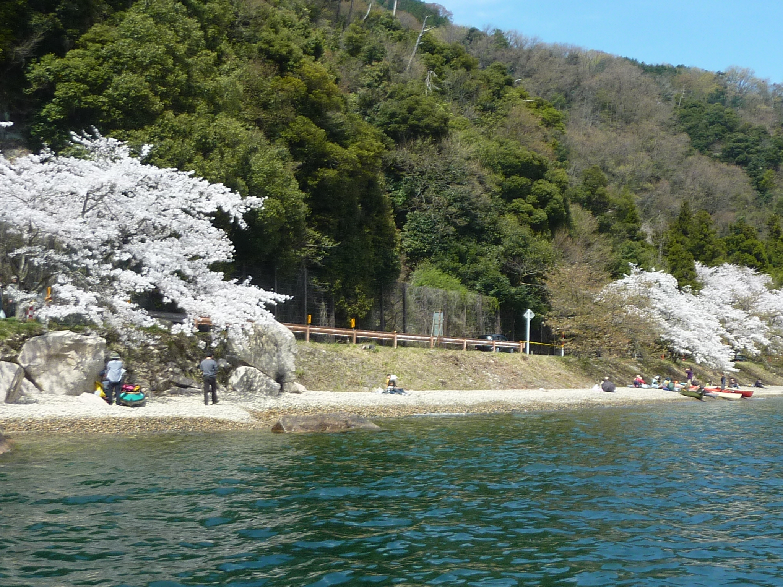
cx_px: 392
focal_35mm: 48
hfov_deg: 39.7
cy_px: 294
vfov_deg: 30.3
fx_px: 1086
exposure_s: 1/400
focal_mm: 4.4
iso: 80
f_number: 4
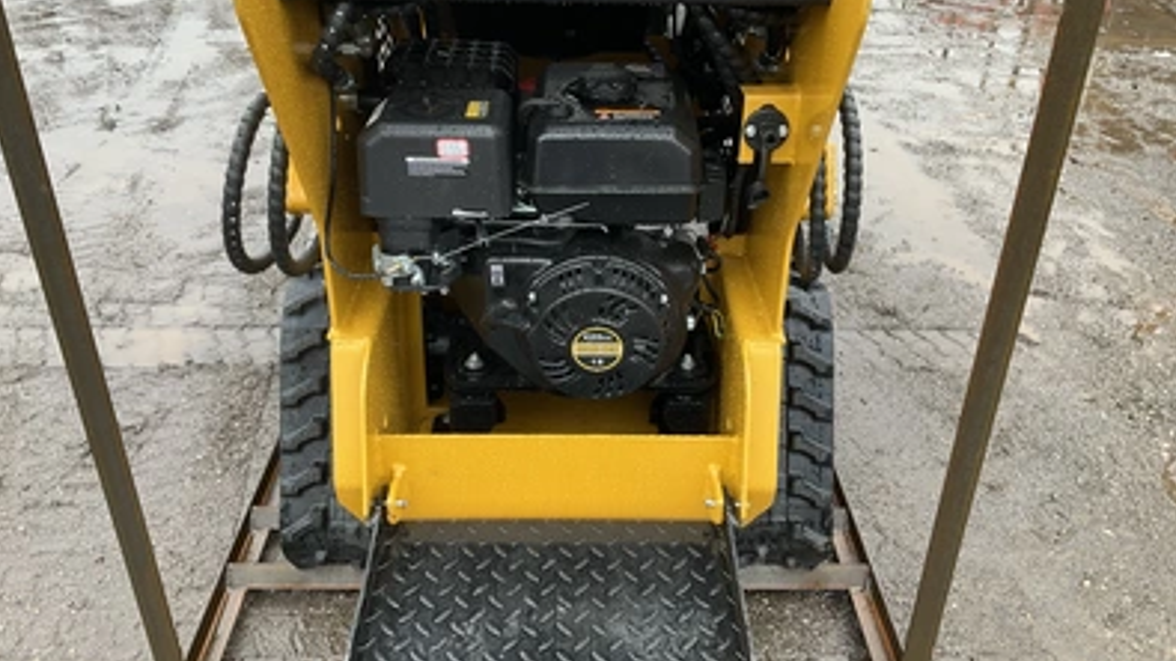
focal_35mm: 32
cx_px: 587
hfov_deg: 61.0
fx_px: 998
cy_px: 286
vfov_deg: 36.6
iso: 32
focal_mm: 3
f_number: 1.8
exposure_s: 1/122
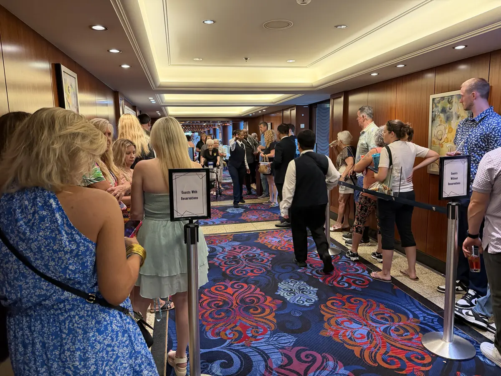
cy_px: 188
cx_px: 250
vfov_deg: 56.8
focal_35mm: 24
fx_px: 347
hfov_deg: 71.6
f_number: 1.78
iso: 500
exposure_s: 1/60
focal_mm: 6.76
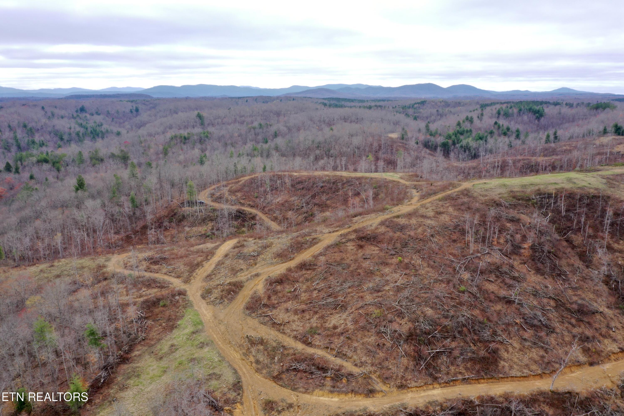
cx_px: 312
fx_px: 485
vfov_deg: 46.4
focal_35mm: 28
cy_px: 208
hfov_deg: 65.5
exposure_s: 1/30
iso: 100
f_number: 11
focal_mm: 10.26
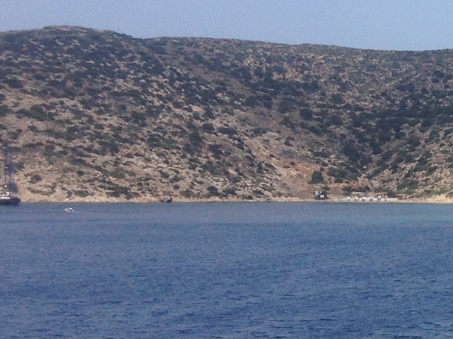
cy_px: 129
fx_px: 1674
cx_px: 814
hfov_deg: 13.8
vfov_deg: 11.6
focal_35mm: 128
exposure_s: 1/2404
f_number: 2.4
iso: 50
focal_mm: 4.28
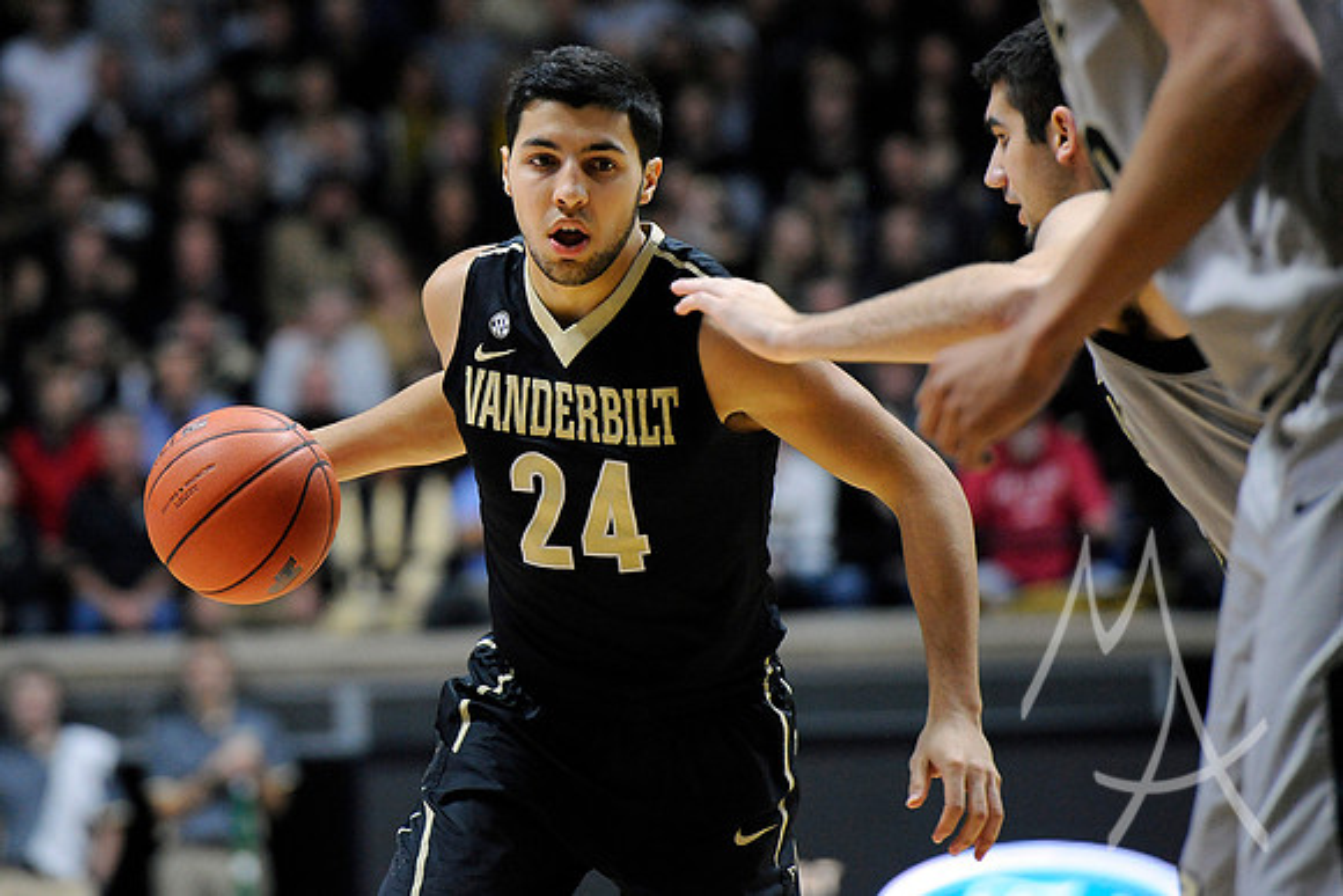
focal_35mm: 200
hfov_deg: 10.3
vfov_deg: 6.9
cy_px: 448
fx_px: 7463
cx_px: 672
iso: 4000
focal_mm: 200
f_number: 3.5
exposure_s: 1/1000
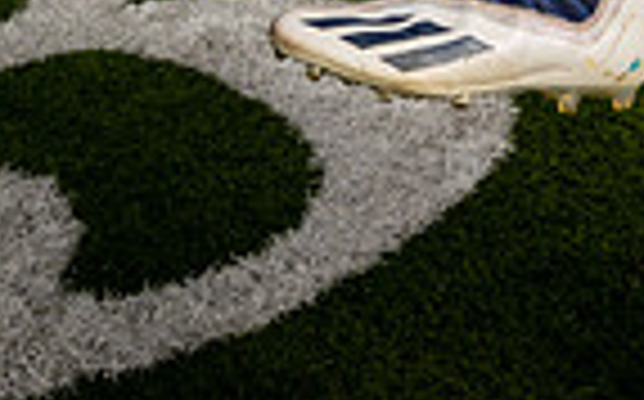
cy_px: -490
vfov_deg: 13.5
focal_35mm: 77
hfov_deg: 25.3
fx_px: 1350
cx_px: 671
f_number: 8
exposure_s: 1/250
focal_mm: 24
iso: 125
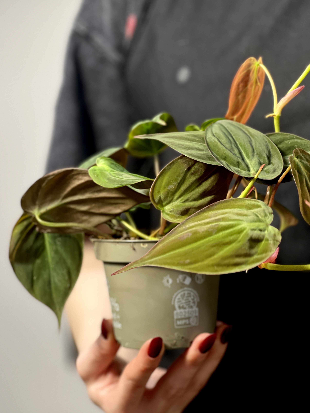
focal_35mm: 91
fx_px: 1087
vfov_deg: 21.5
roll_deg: +1.6
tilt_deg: +1.4
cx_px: 172
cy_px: 186
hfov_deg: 16.2
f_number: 2.8
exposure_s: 1/33
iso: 160
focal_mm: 9
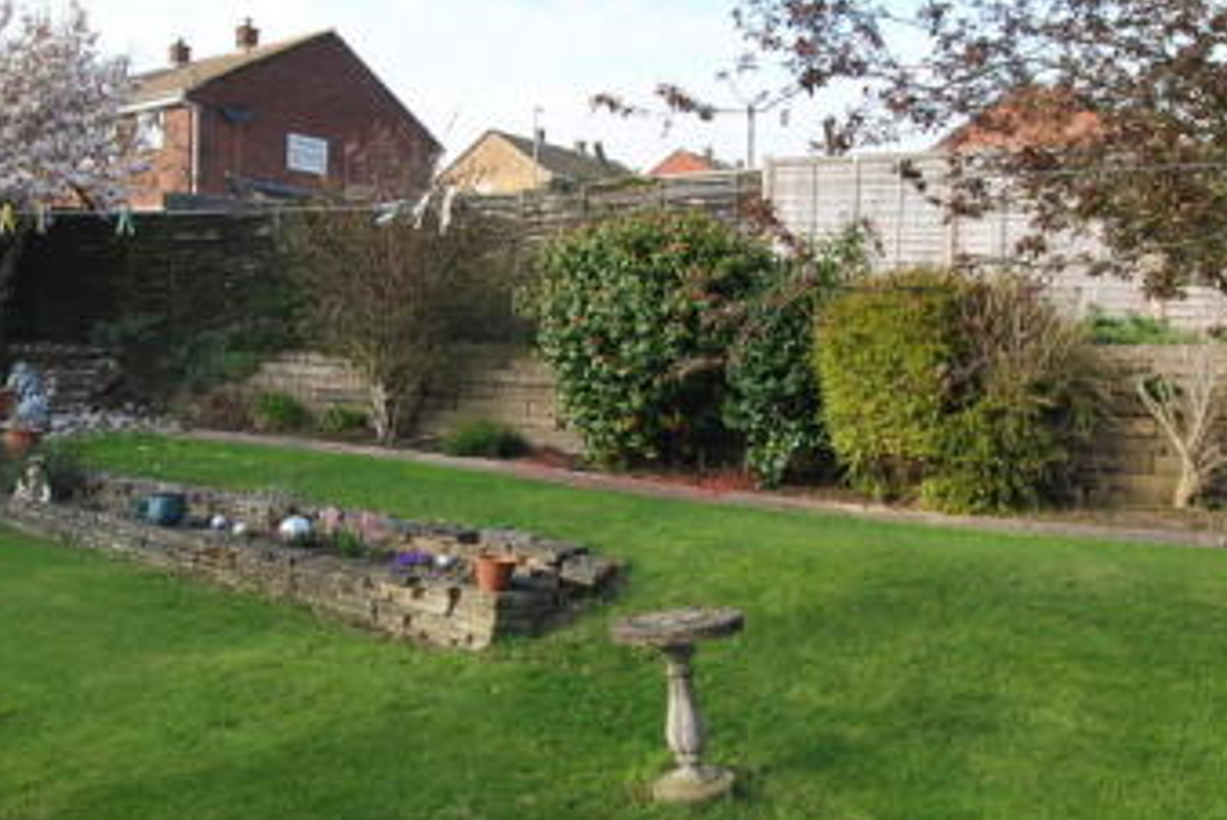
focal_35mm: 29
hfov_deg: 63.5
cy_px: 383
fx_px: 989
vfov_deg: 45.0
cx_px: 655
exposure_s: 1/125
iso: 125
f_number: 5.6
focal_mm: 10
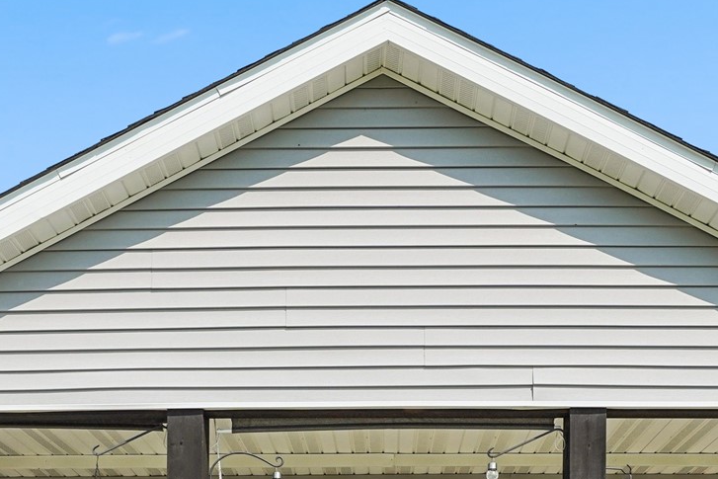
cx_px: 372
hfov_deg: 46.4
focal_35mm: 42
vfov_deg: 29.2
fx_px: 838
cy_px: 513
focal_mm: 18
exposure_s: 1/1000
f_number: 9
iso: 400
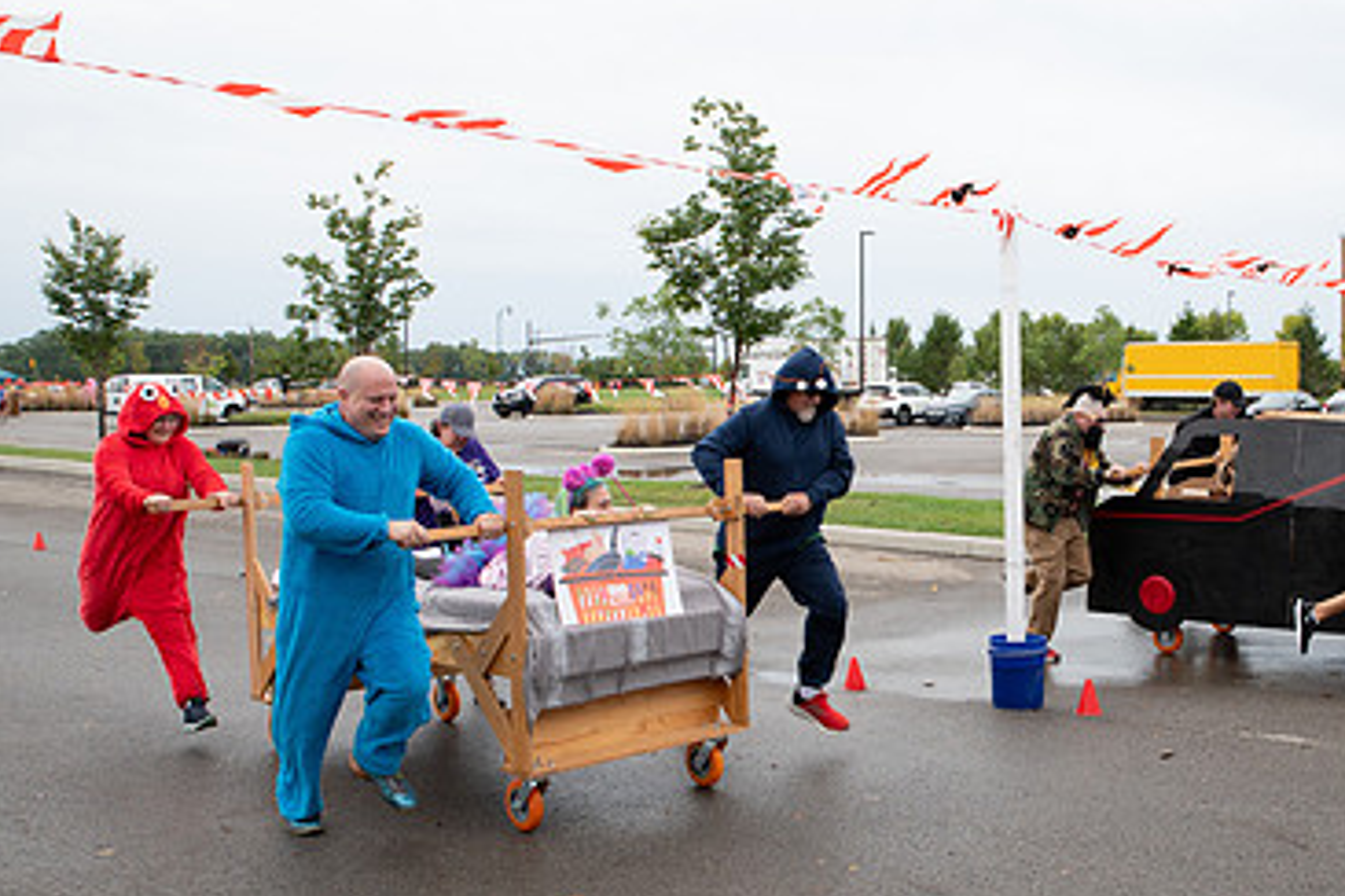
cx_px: 915
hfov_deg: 48.6
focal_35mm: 39
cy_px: 507
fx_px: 1457
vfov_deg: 34.2
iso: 640
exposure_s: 1/320
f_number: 7.1
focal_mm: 24
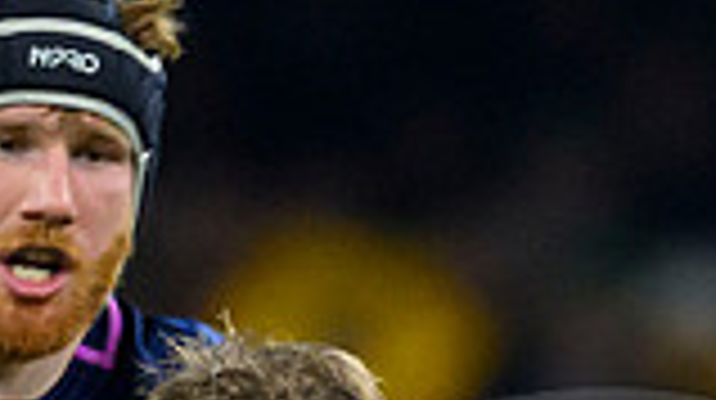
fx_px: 82224
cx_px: 867
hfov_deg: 0.5
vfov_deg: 0.3
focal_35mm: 4336
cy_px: 1712
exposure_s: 1/1250
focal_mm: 560
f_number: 4
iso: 4000
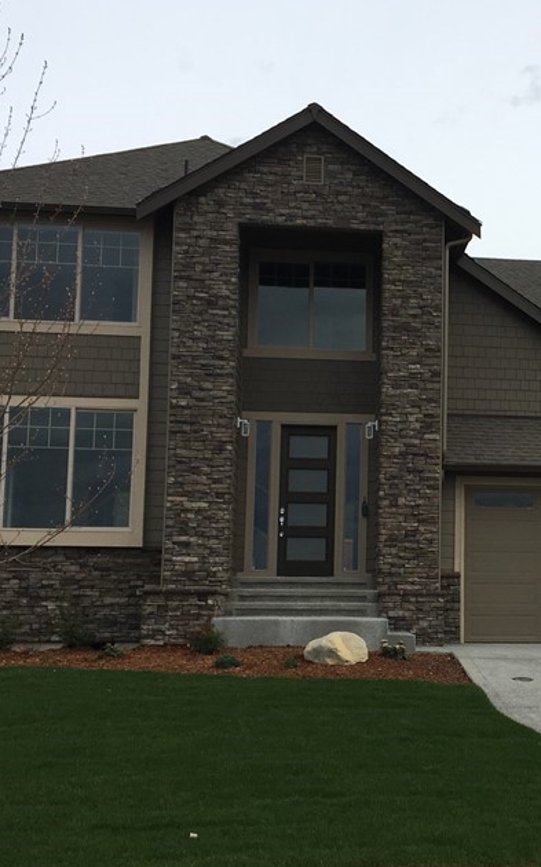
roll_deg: -0.5
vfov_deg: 40.3
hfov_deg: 25.0
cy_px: 473
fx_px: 1181
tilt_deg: +7.0
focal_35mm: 50
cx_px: 485
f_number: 2.2
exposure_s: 1/2079
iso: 25
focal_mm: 4.15
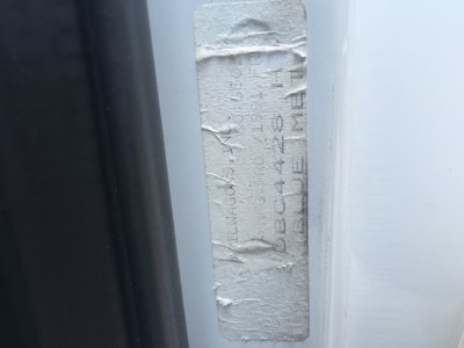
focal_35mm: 29
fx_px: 389
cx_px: 232
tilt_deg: -17.8
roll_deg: +2.1
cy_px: 174
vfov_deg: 48.2
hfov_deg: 61.7
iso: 32
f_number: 2.2
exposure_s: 1/120
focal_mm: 4.15
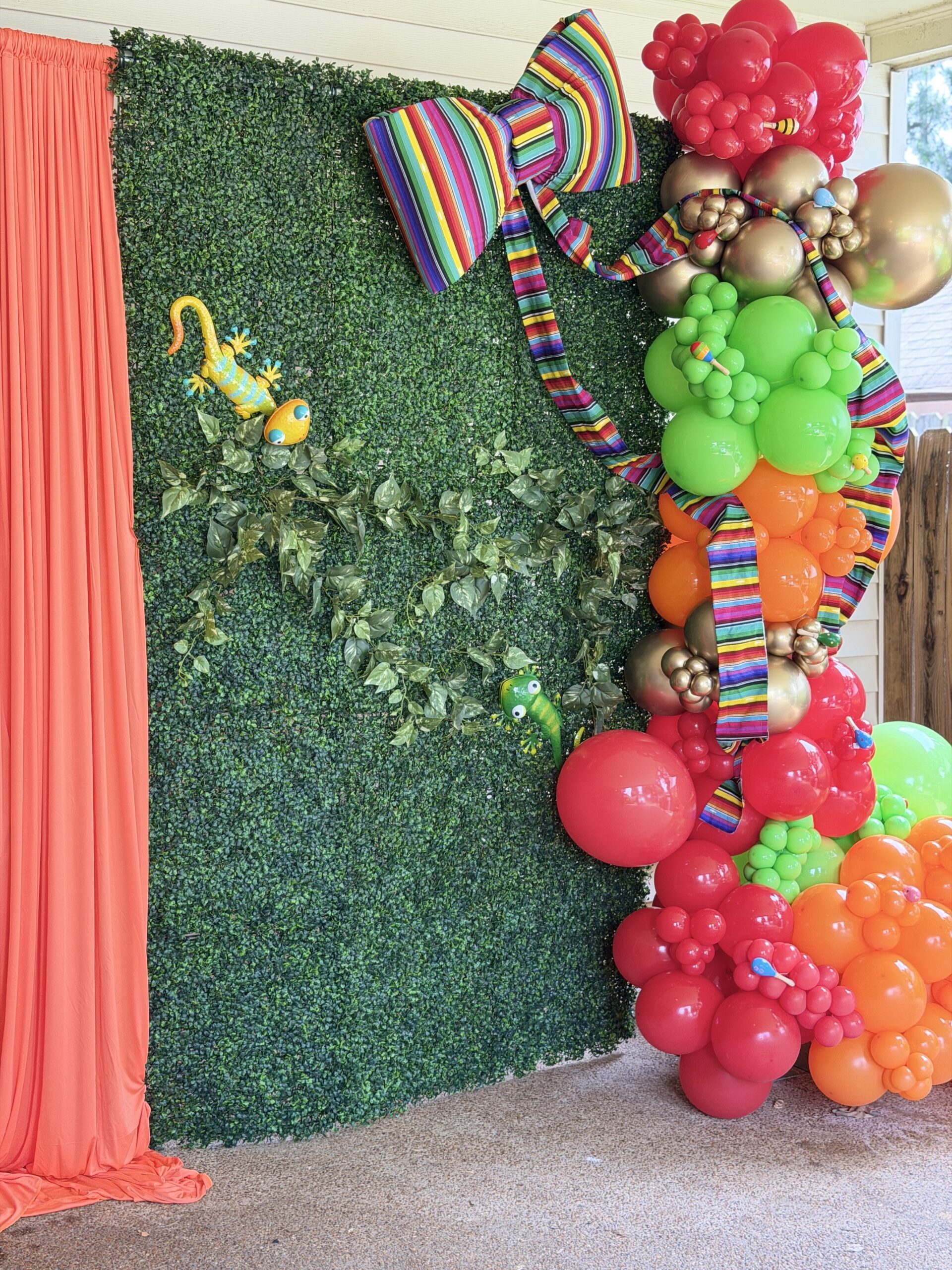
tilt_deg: -4.8
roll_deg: +0.0
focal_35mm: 48
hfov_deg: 30.3
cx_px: 476
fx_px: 1760
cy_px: 635
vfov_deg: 39.7
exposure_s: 1/115
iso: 100
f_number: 1.78
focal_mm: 6.76
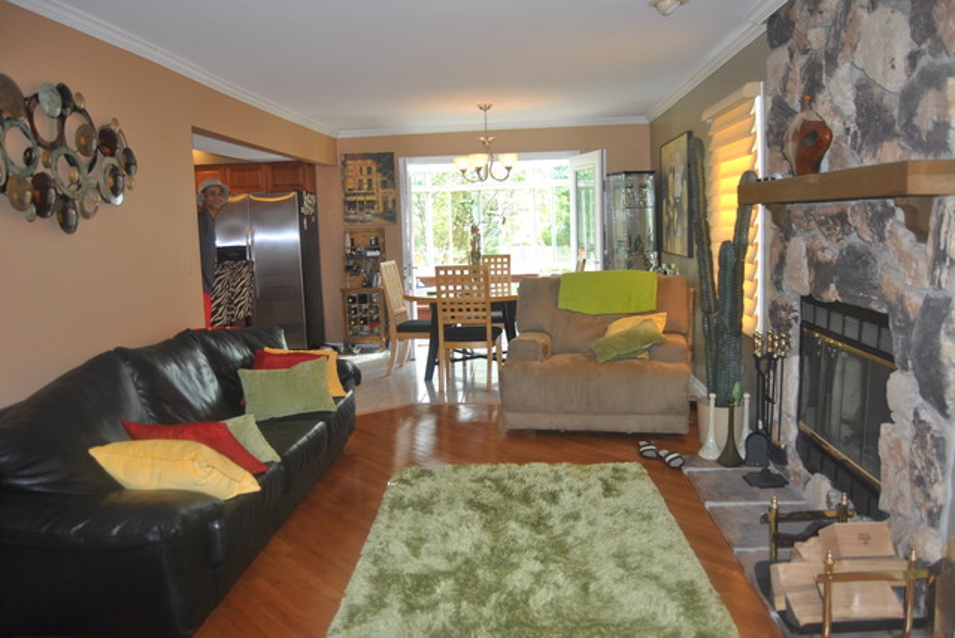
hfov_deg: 67.3
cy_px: 319
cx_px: 478
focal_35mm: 27
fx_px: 717
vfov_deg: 48.0
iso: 200
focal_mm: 18
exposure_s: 1/60
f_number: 3.5
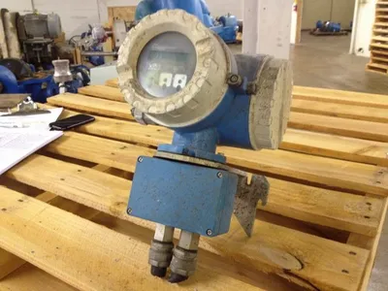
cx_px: 194
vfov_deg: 40.7
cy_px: 146
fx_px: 392
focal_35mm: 35
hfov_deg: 52.6
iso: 200
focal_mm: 4.28
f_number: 2.4
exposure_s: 1/20
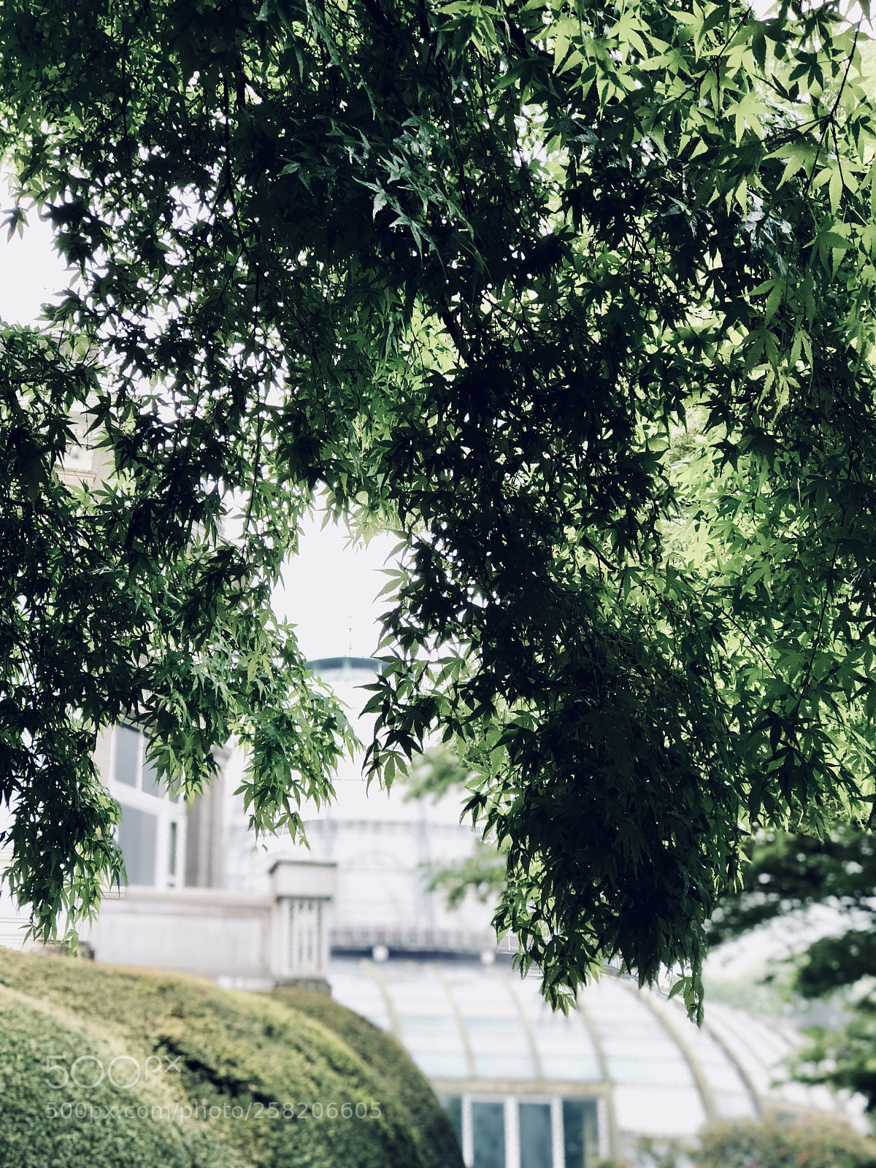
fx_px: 1923
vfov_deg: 33.8
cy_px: 584
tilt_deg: +21.3
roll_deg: +0.9
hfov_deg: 25.7
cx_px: 438
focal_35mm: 57
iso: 50
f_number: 2.8
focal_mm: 6.6
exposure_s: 1/60
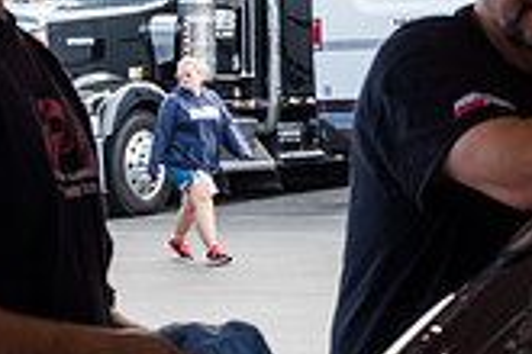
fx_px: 2438
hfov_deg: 12.3
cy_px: 53
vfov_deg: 8.3
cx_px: 493
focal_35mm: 165
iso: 400
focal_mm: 31.5
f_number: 9
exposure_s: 1/80
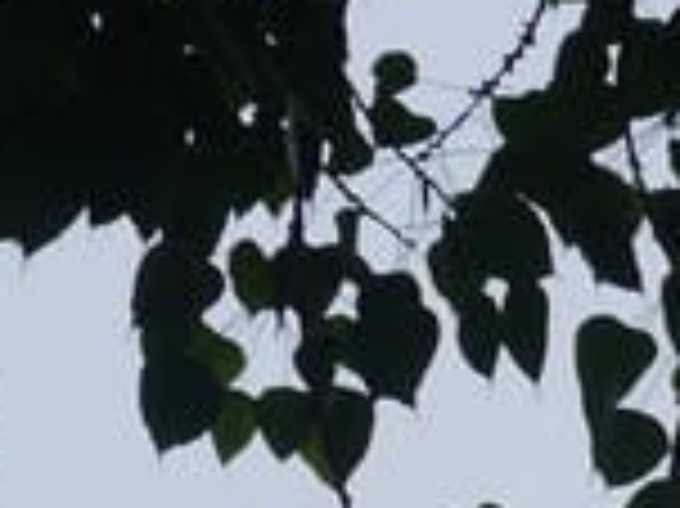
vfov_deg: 6.3
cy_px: 1241
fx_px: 4377
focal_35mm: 223
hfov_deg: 7.7
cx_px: 2022
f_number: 8
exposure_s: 1/500
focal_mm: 14
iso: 160
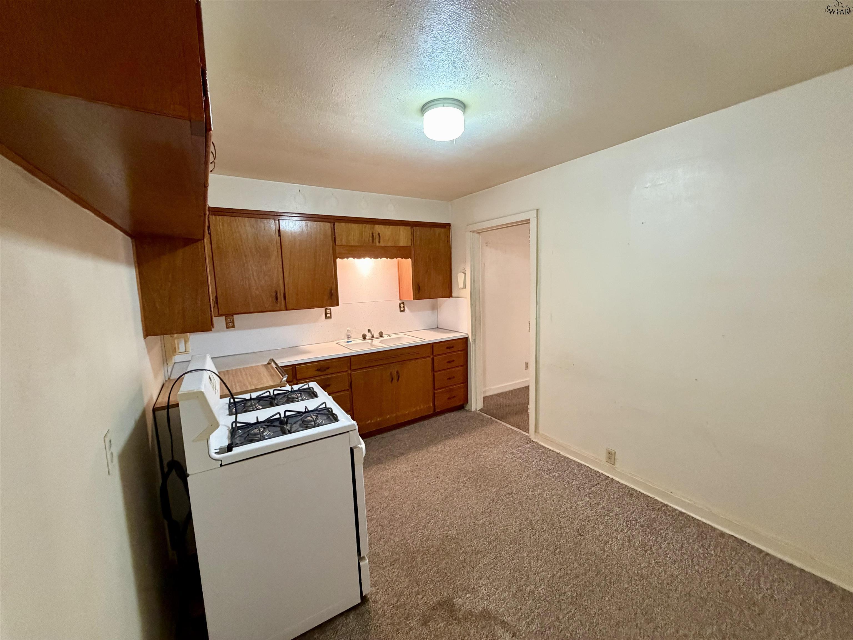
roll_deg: +1.7
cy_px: 320
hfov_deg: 102.1
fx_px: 345
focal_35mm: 14
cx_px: 426
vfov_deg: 85.7
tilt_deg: -6.5
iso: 640
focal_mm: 2.22
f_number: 2.2
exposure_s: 1/60
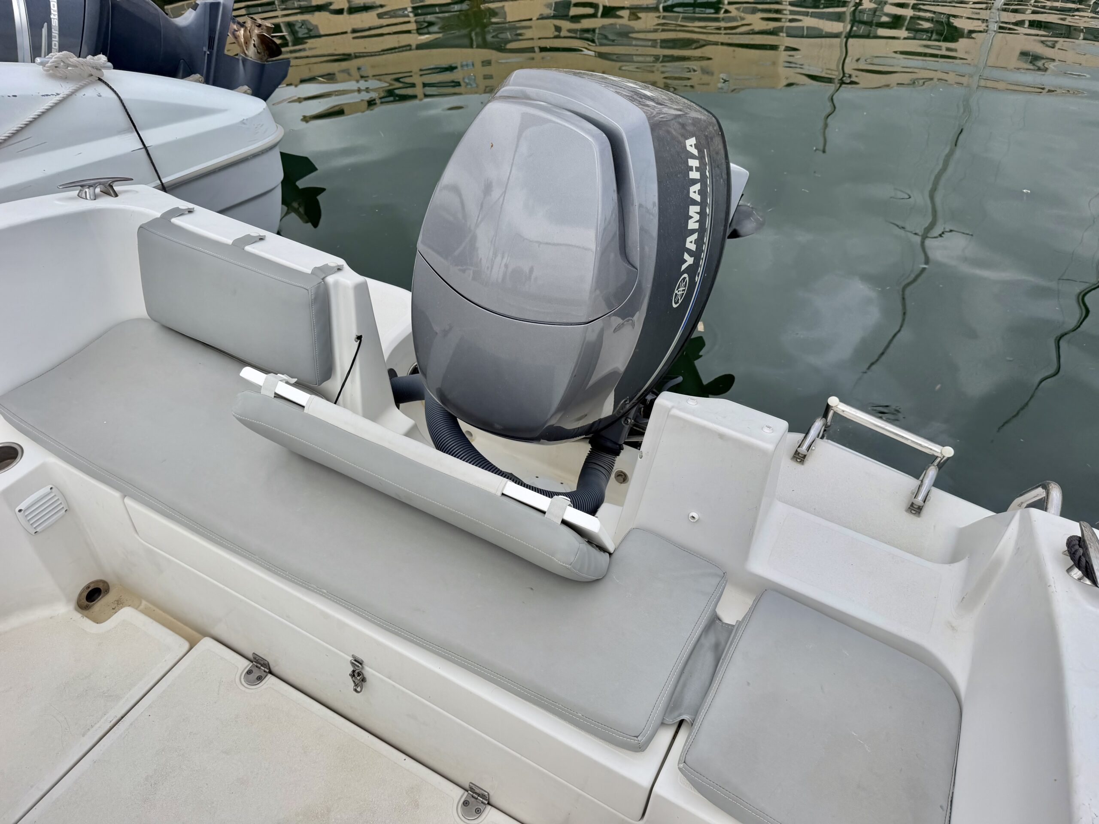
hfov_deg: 71.6
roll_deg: +3.0
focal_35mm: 24
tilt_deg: -42.0
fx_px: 762
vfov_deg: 56.8
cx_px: 550
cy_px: 412
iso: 80
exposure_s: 1/3584
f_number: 1.78
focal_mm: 6.76
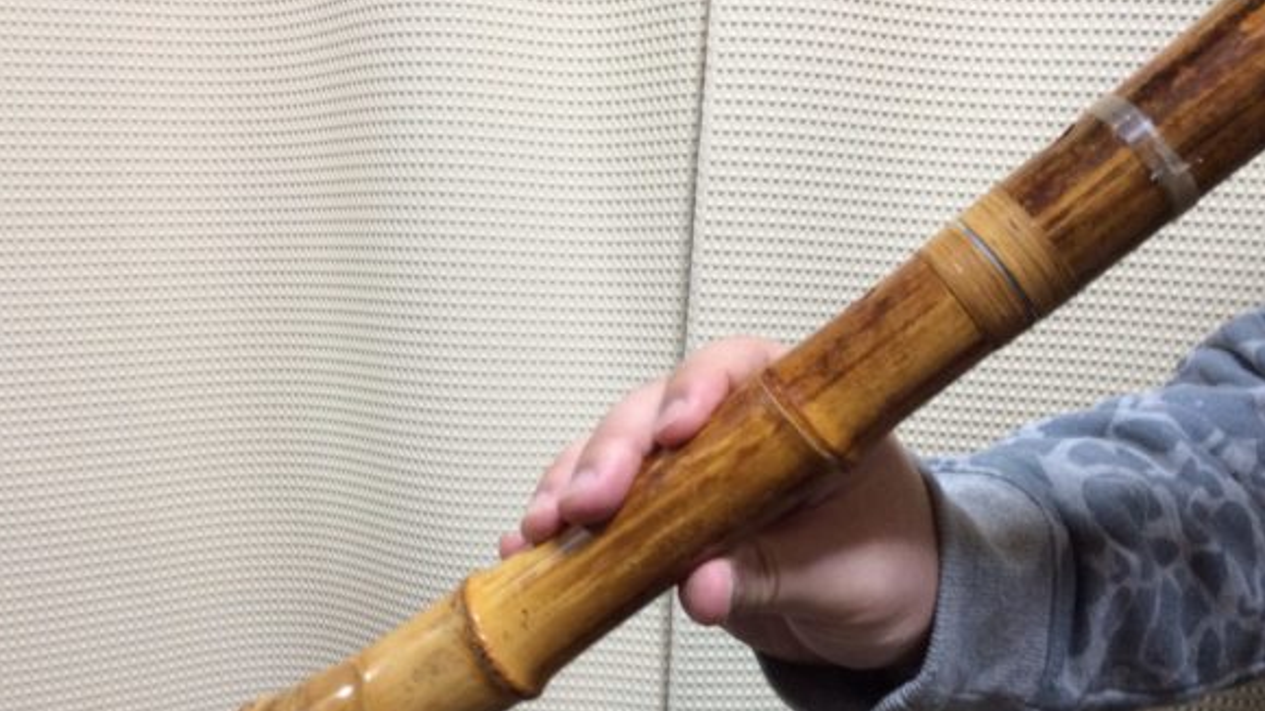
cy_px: 438
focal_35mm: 36
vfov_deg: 32.7
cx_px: 632
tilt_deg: -8.4
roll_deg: -0.8
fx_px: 1207
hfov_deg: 55.3
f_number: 2.4
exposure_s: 1/24
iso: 100
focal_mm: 3.3
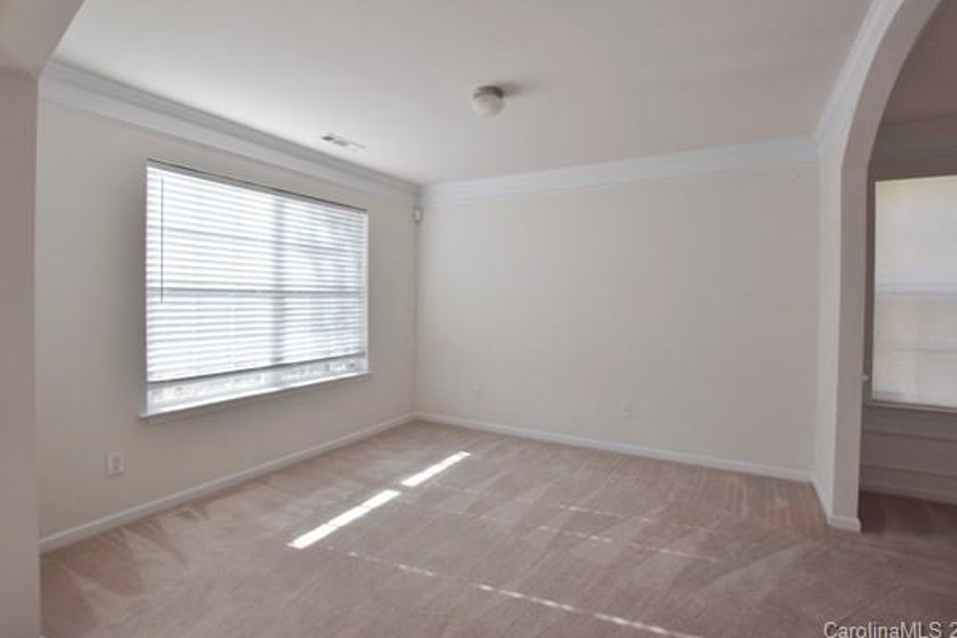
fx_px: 425
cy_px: 305
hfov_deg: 96.7
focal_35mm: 16
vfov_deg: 73.7
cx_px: 496
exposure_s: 1/250
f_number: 8
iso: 400
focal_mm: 10
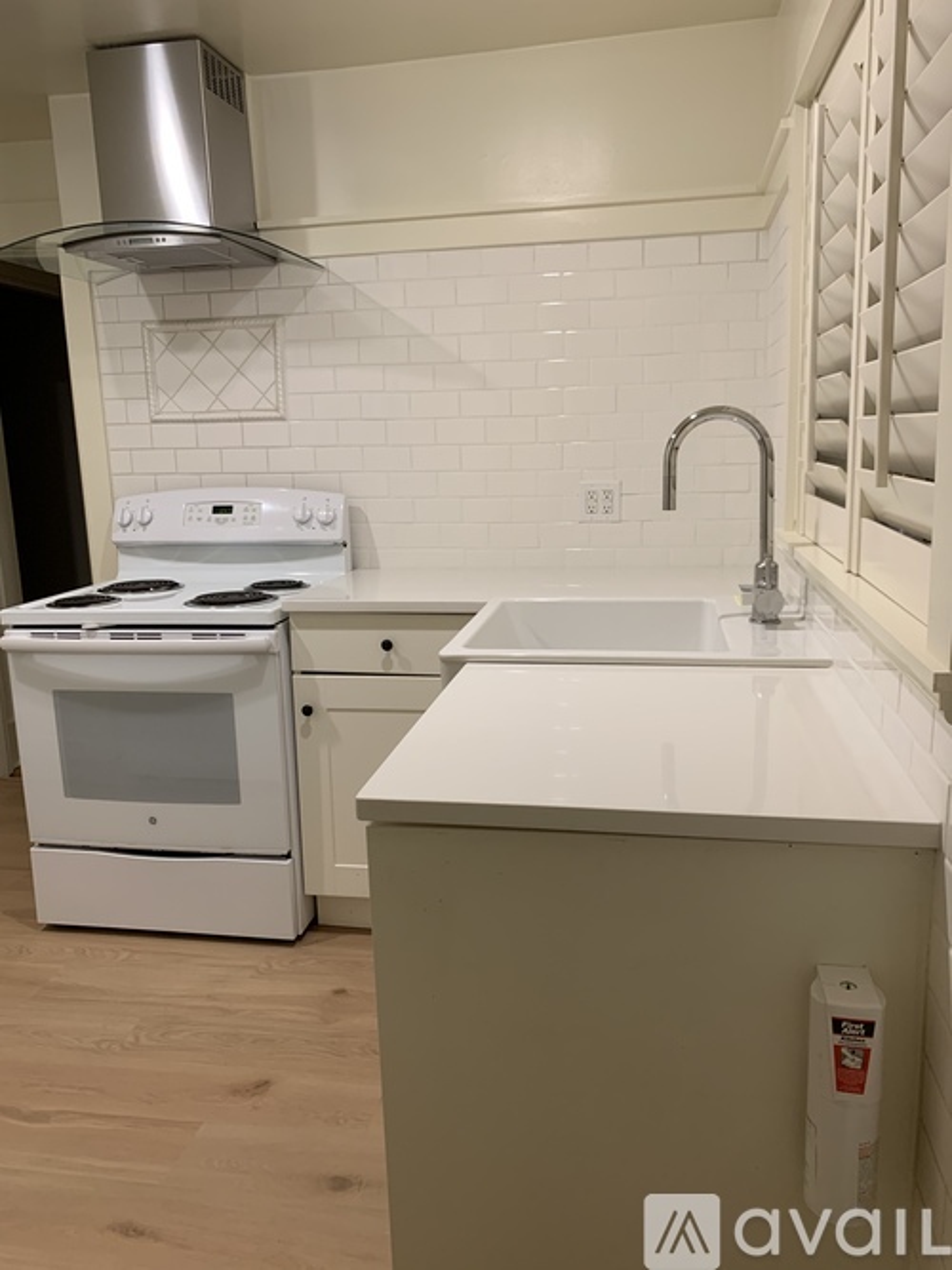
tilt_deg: -9.6
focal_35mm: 26
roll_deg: +1.8
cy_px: 635
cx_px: 476
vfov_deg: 67.3
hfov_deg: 53.0
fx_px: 954
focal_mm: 4.25
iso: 125
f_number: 1.8
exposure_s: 1/60
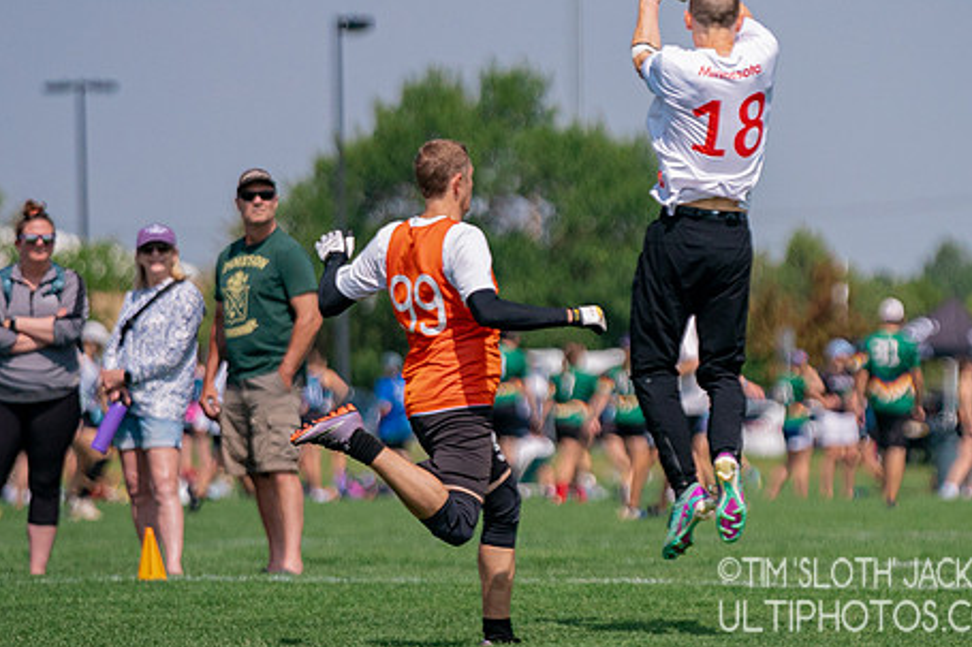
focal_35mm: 440
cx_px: 773
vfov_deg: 3.1
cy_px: 186
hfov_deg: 4.7
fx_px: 11875
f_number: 2.8
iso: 640
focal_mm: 200
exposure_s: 1/16000
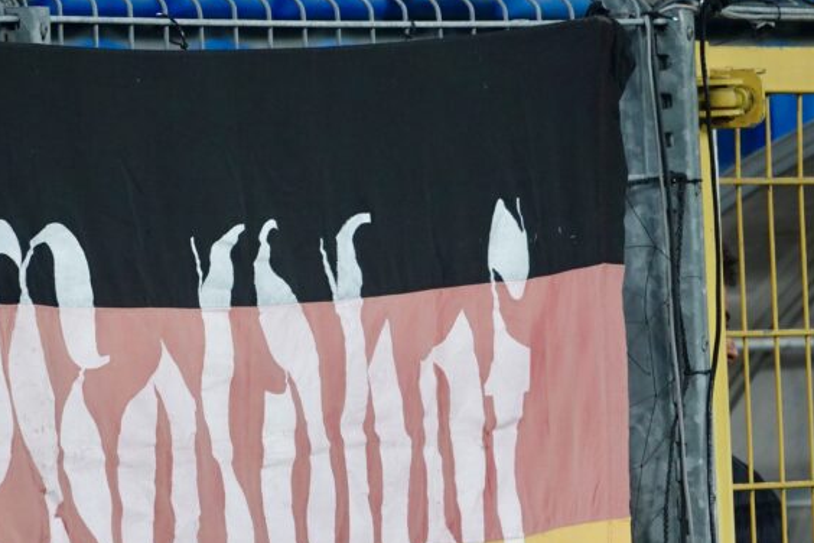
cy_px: 454
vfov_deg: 1.7
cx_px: 248
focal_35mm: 812
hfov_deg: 2.5
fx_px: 18359
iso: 640
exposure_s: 1/250
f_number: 4
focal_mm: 163.85
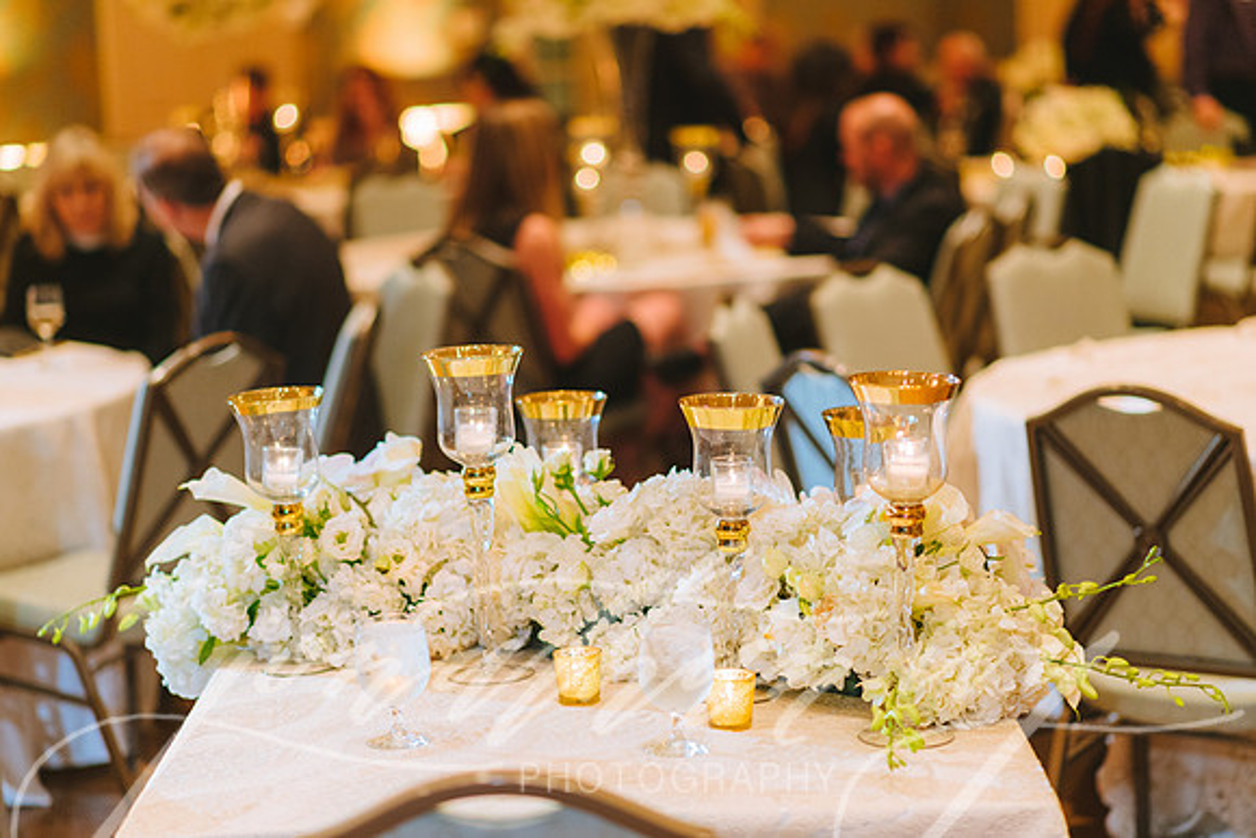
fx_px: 2966
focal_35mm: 85
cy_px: 419
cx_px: 628
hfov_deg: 23.9
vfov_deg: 16.1
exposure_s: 1/125
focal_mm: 85
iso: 1000
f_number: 2
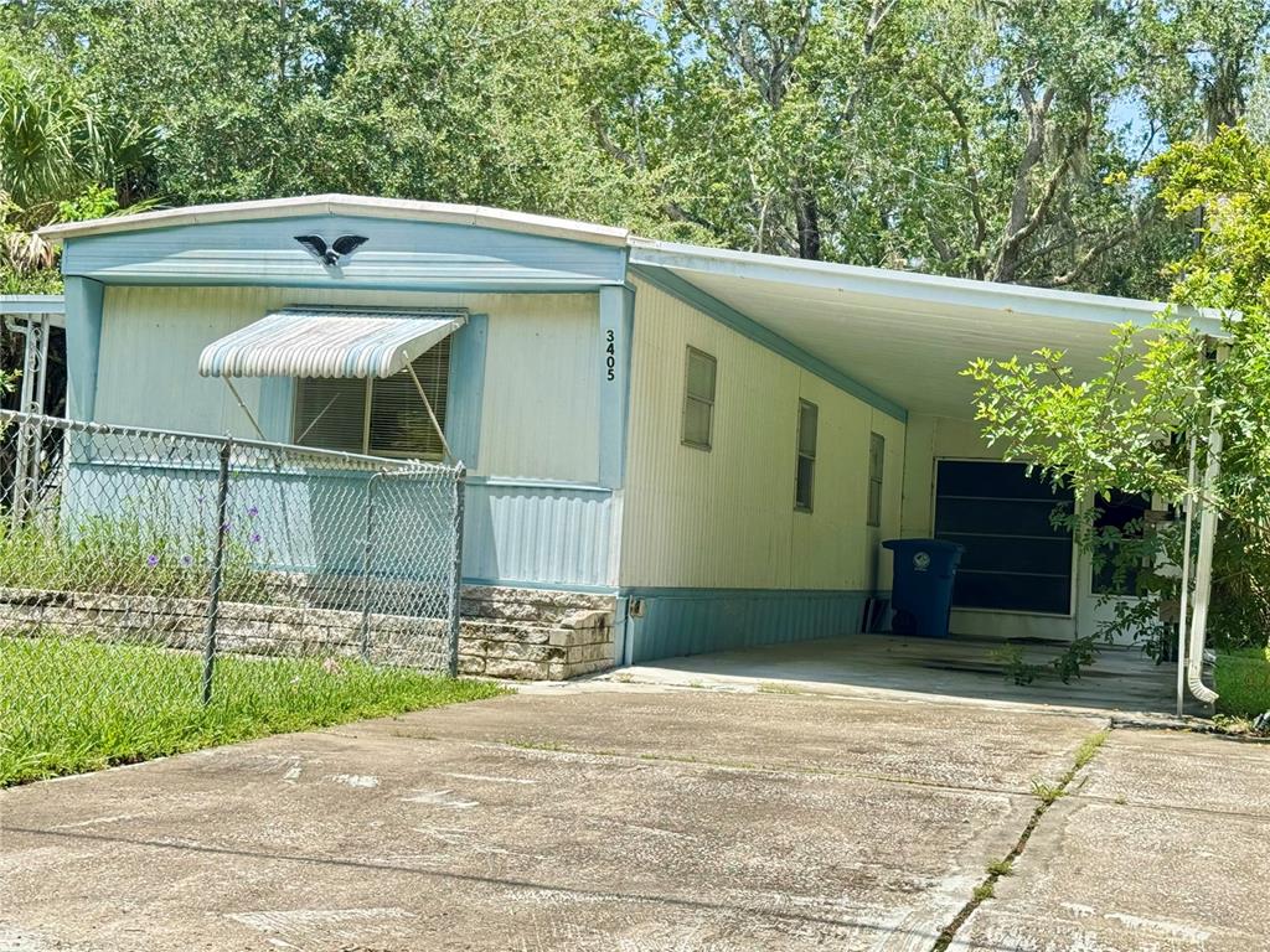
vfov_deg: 30.3
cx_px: 635
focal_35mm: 48
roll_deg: -3.7
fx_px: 1761
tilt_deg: +2.2
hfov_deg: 39.7
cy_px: 476
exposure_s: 1/1027
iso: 64
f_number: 1.78
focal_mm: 6.76
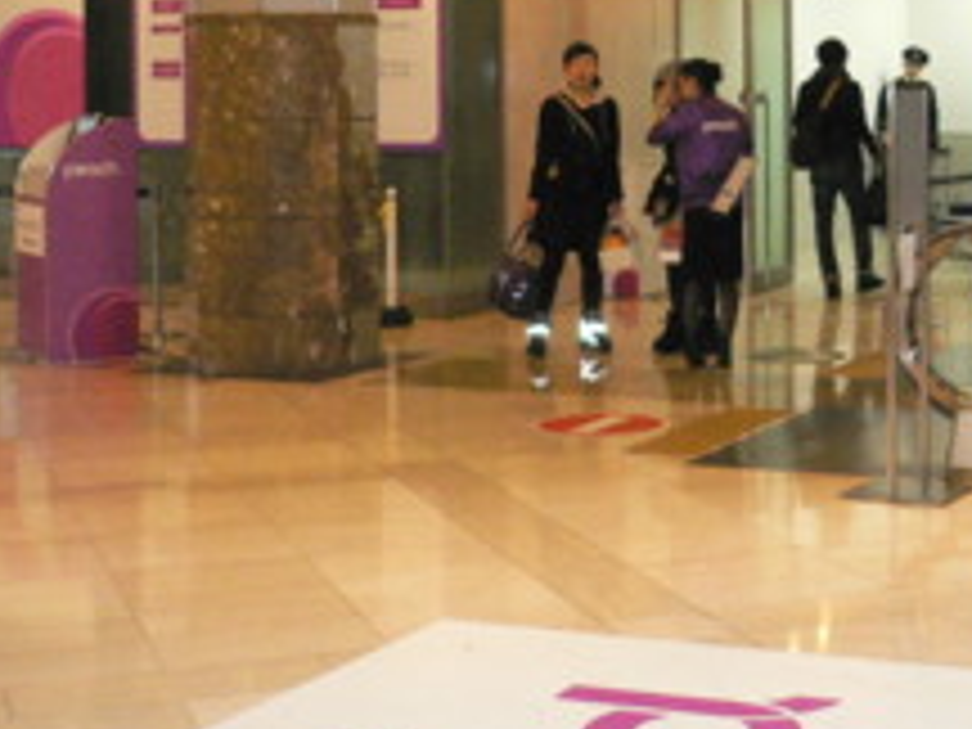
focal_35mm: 73
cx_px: 819
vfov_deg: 19.8
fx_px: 2050
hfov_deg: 26.0
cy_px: 81
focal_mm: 5.8
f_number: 2.8
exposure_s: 1/60
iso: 400
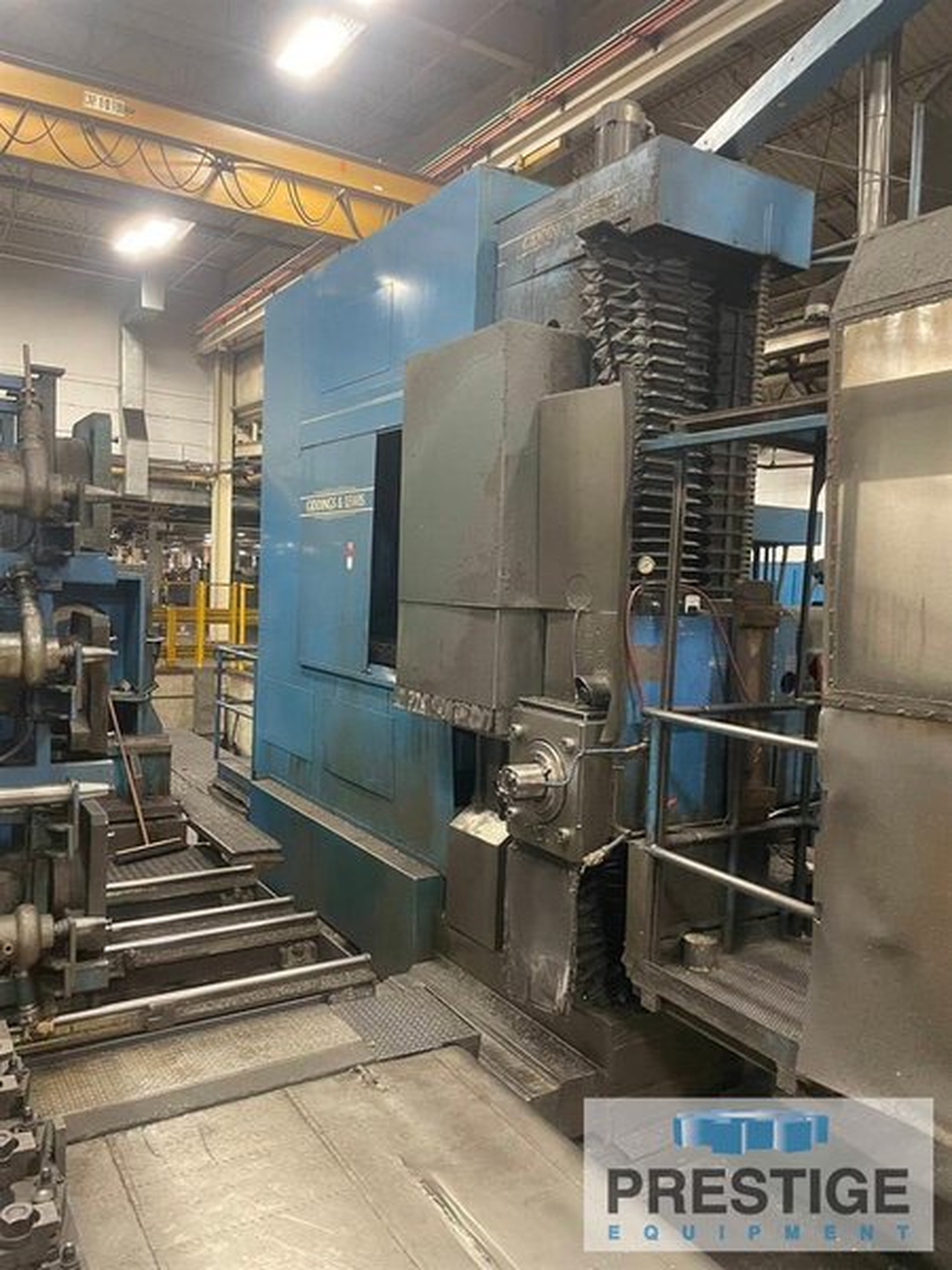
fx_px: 953
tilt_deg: -0.8
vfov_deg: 67.3
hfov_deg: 53.1
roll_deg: -2.4
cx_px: 476
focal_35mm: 26
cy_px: 635
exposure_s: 1/60
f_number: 1.6
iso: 400
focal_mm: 4.2
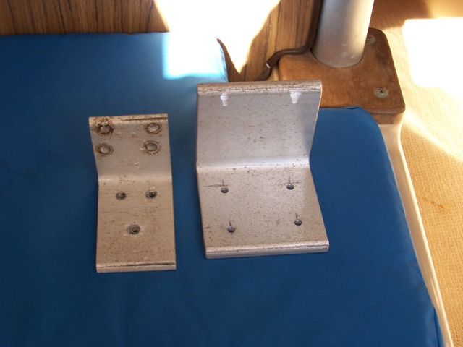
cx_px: 232
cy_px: 174
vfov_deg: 24.8
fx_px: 789
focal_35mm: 59
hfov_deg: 32.7
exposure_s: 1/80
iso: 80
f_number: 3.1
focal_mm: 9.8
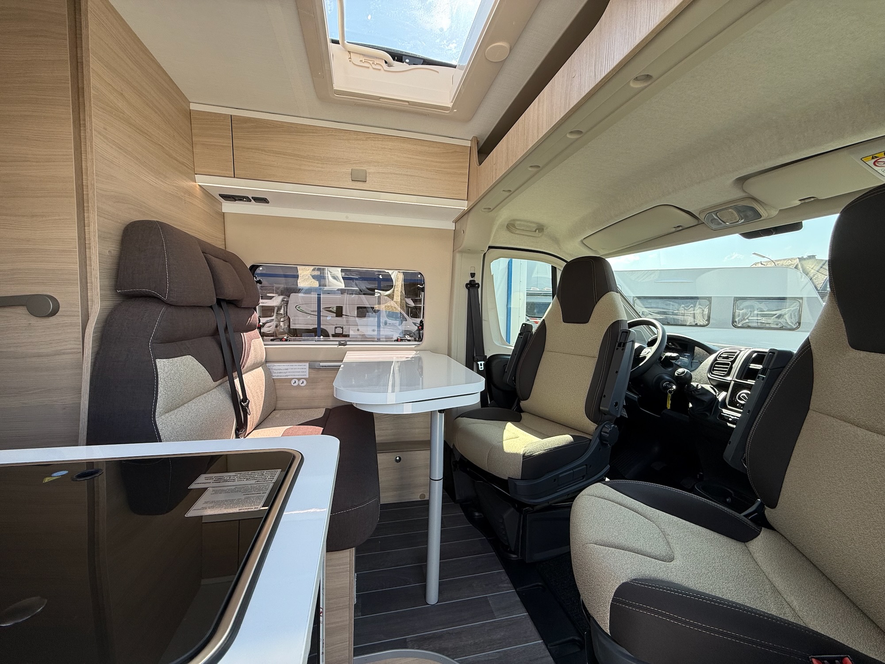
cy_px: 332
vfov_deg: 85.7
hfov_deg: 102.1
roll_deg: -1.0
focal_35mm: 14
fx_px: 358
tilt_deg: -2.4
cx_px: 442
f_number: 2.2
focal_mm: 2.22
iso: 50
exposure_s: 1/268
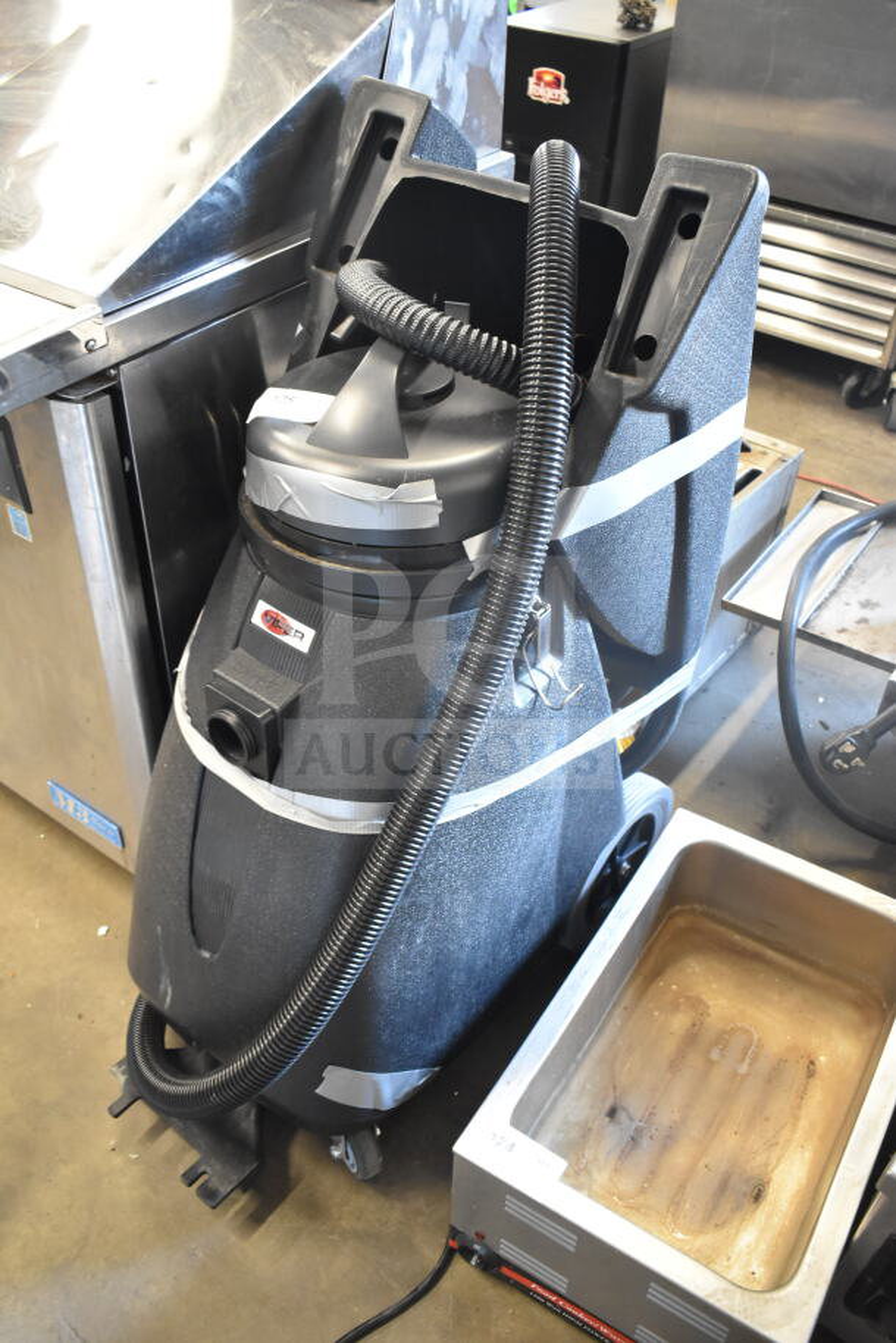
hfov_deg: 41.7
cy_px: 672
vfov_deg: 59.5
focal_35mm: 32
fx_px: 1175
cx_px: 448
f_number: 3.8
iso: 2500
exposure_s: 1/30
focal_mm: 21
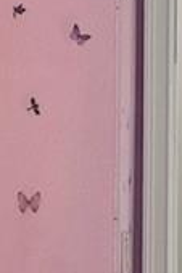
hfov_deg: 7.4
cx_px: -554
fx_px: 1003
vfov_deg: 15.5
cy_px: 189
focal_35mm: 132
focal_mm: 14
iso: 400
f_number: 8
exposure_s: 1/30
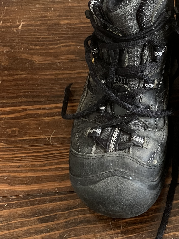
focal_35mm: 58
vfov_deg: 33.2
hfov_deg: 24.3
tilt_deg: -58.7
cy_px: 99
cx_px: 172
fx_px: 400
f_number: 1.8
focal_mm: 3.99
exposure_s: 1/27
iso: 640
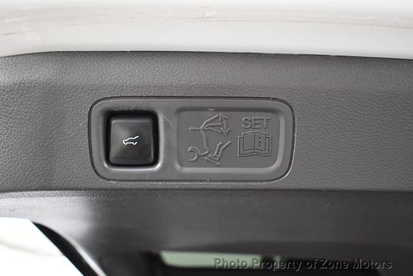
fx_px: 482
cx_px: 206
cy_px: 138
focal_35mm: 42
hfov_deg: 46.4
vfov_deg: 32.0
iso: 3200
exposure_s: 1/125
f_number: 3.8
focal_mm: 21
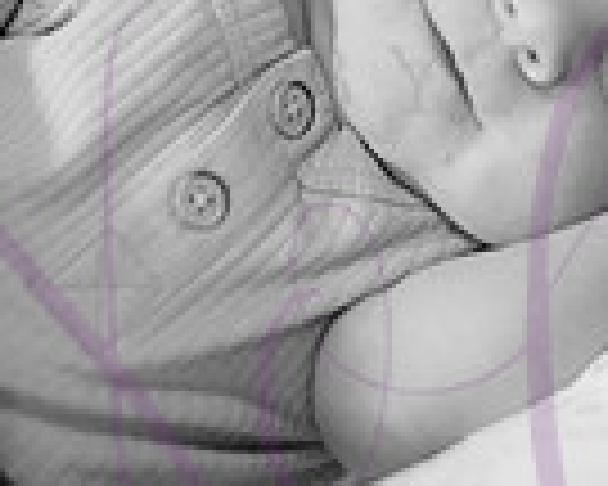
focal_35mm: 156
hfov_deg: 12.3
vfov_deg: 9.9
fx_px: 2807
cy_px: 72
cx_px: 437
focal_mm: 50
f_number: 2
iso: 800
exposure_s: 1/60
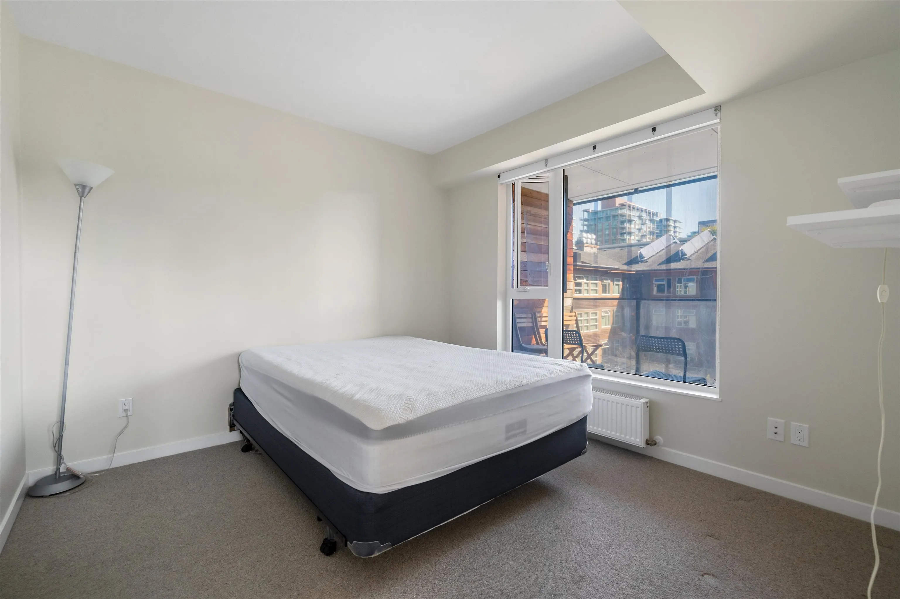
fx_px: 387
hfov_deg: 98.6
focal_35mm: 16
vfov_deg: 75.4
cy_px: 300
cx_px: 450
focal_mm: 15.5
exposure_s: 1/320
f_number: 6.3
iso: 640
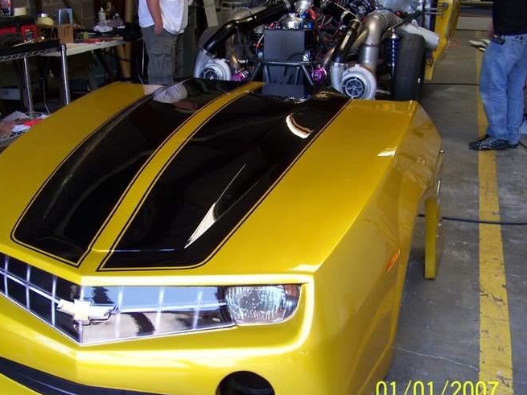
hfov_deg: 42.8
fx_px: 670
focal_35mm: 44
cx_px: 216
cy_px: 212
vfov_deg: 32.9
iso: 64
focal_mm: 5.85
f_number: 2.8
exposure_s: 1/50
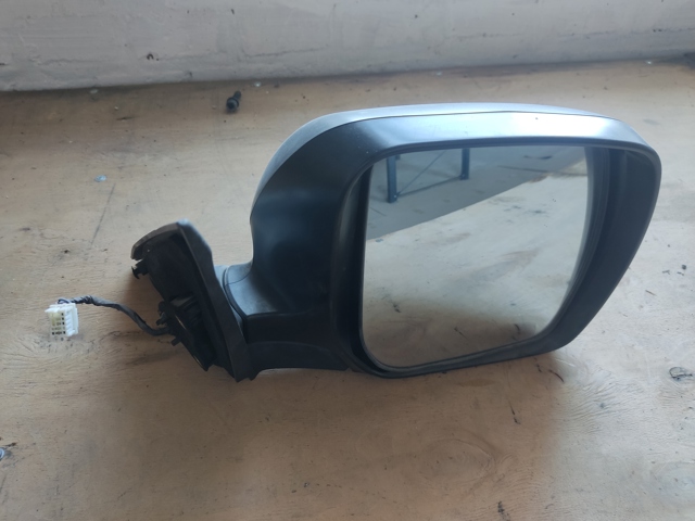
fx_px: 502
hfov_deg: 69.4
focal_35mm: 25
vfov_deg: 54.9
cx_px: 348
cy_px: 260
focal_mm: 4.71
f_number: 1.79
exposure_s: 1/50
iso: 171
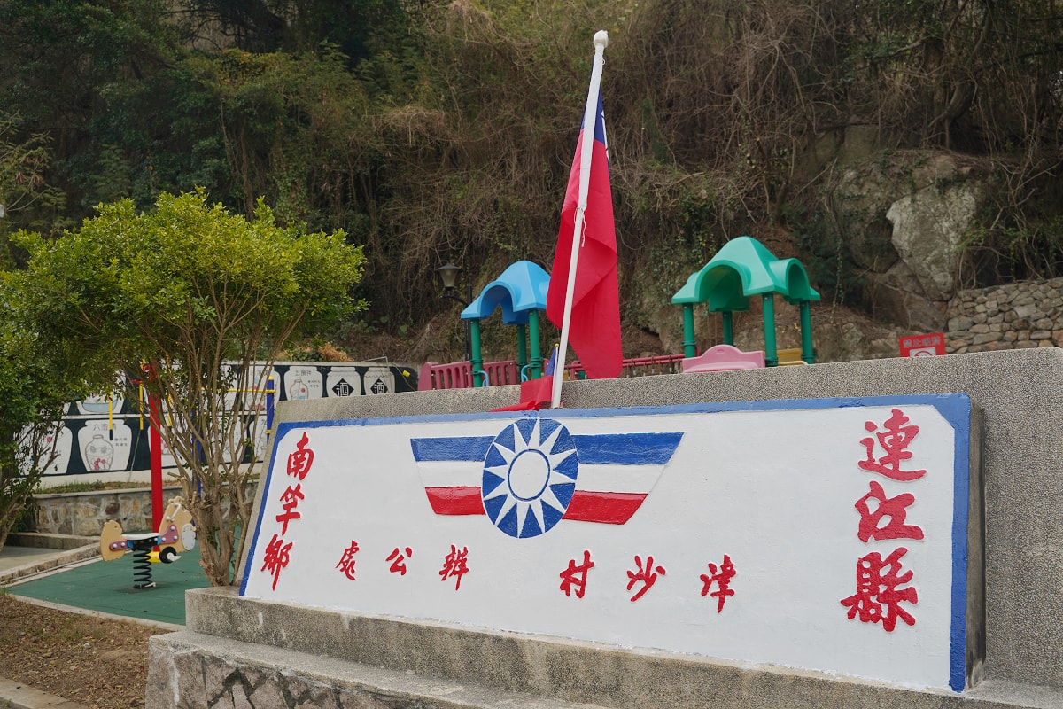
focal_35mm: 32
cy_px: 354
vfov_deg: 41.1
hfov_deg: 58.7
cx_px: 532
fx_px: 945
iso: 100
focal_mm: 32
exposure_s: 1/160
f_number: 5.6
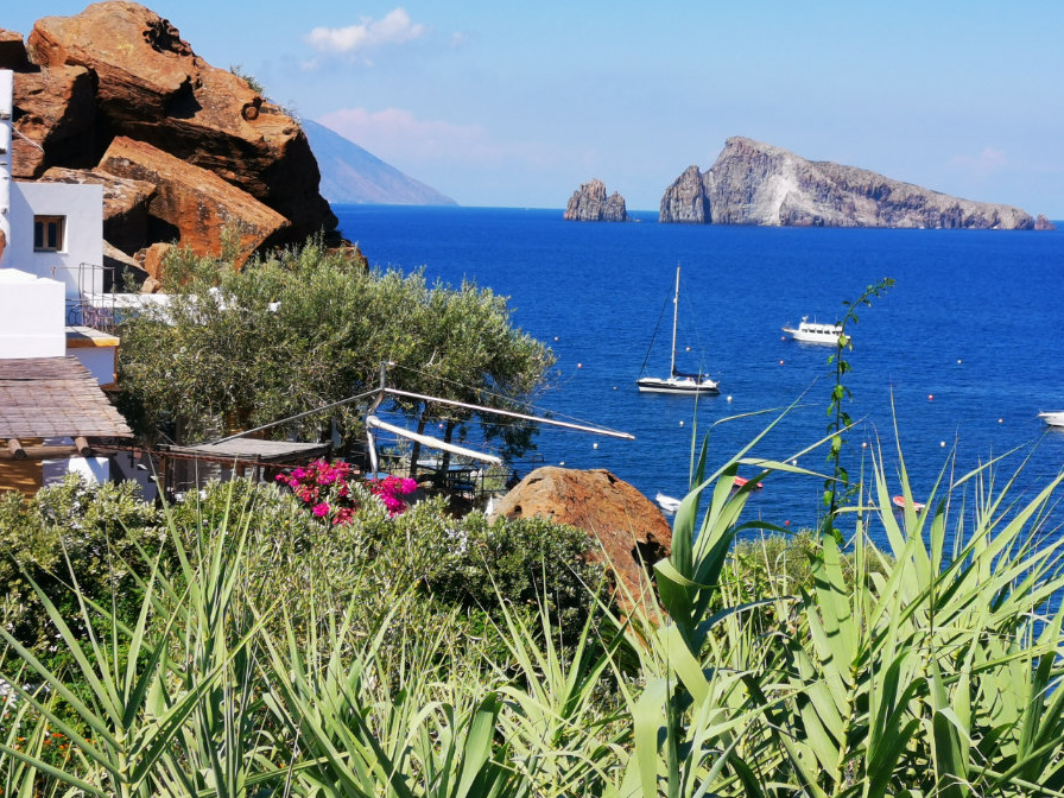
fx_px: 2152
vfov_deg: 21.0
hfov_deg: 27.7
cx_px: 641
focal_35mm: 70
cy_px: 325
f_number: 1.8
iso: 50
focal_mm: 5.6
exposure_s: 1/2132
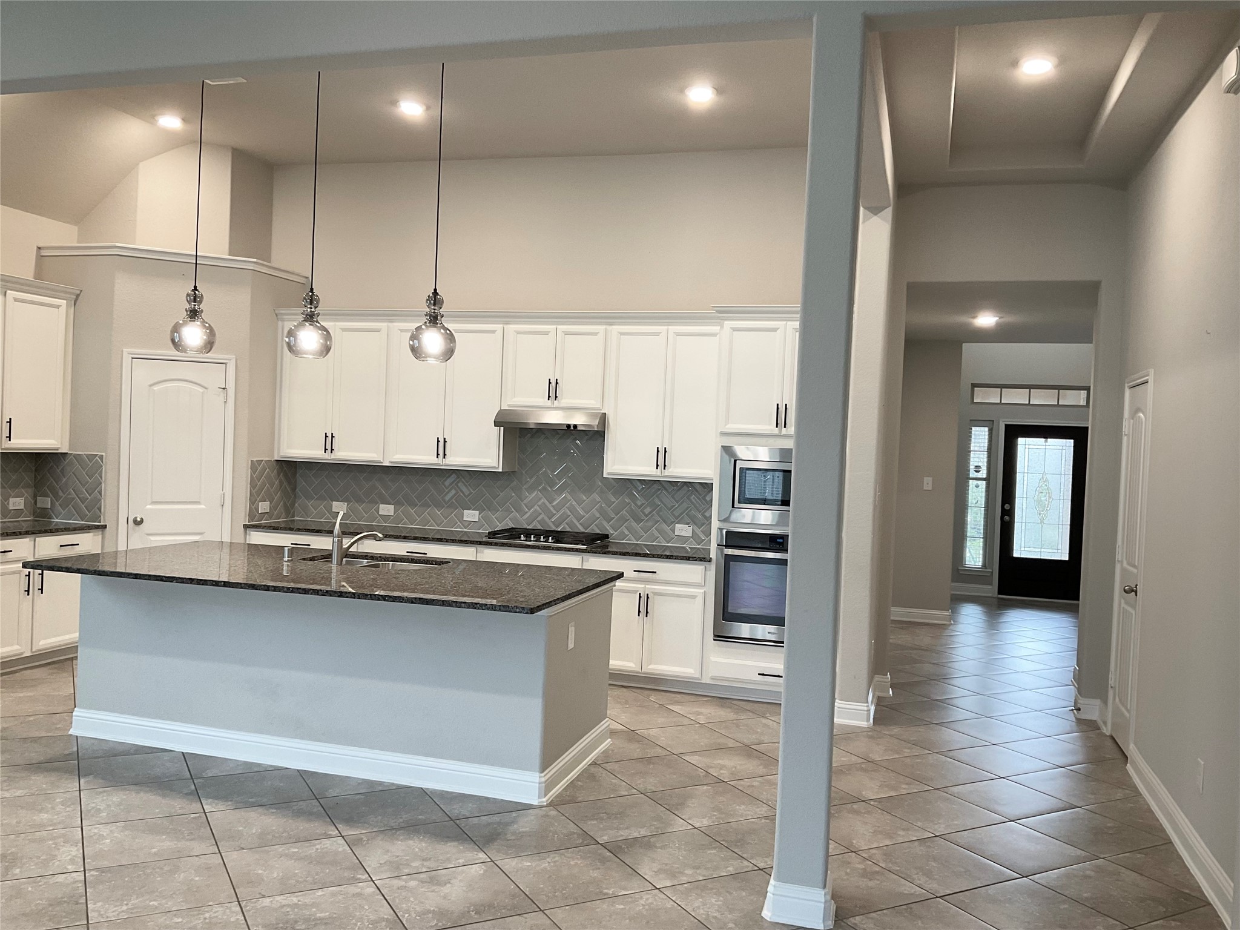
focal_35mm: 29
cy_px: 465
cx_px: 620
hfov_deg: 61.7
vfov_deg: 48.2
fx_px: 1039
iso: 64
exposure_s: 1/60
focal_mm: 3
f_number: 1.8
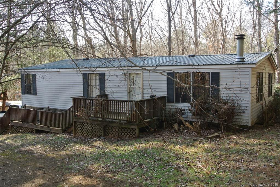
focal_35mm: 36
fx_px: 280
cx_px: 140
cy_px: 94
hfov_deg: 53.1
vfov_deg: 36.9
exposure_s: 1/60
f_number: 7.1
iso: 200
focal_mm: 13.6
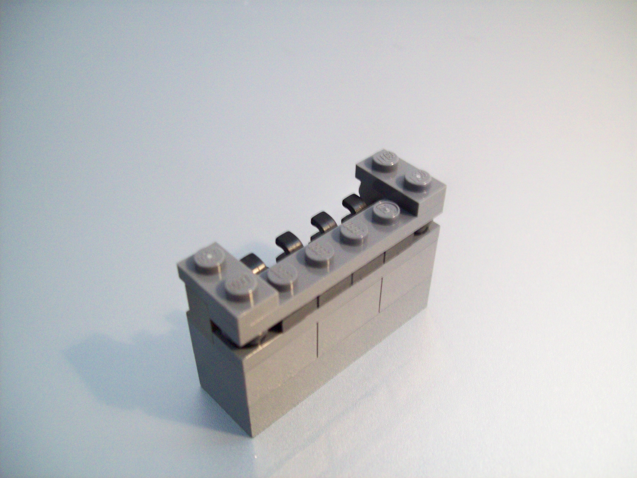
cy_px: 239
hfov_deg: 51.4
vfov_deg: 39.7
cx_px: 318
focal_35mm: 36
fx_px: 662
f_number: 2.7
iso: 160
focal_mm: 6
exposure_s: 1/9.6
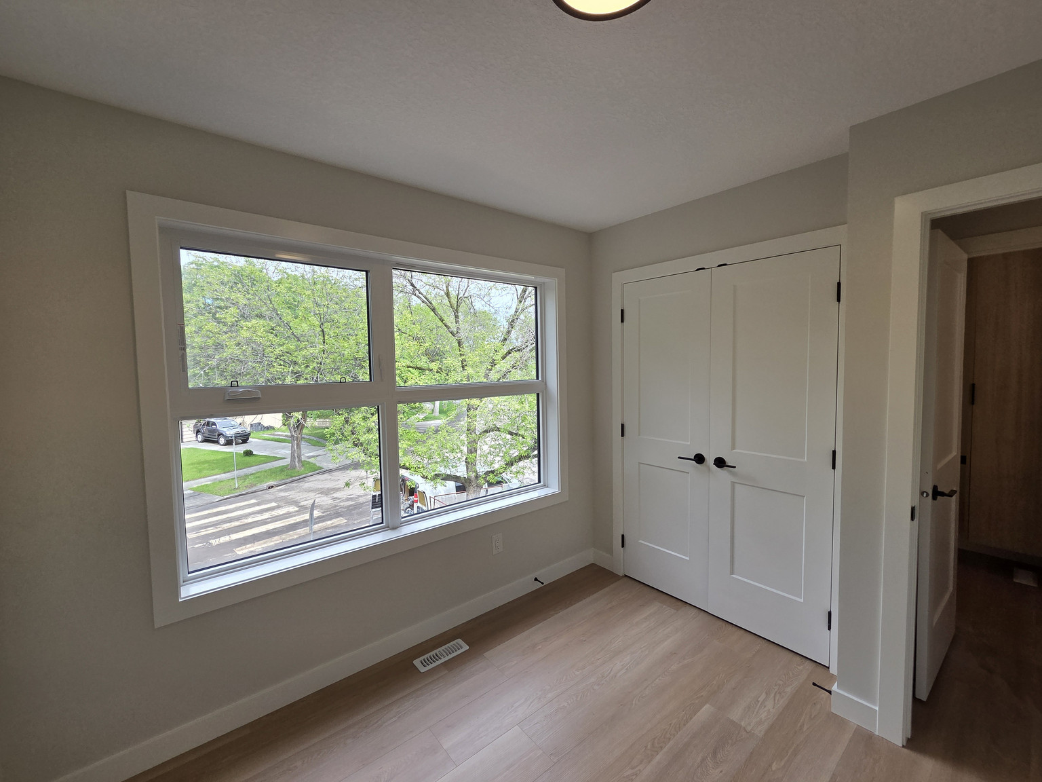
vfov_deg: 89.9
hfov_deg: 106.2
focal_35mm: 13
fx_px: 391
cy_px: 391
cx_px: 521
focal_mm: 2.2
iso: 50
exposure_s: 1/235
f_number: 2.2
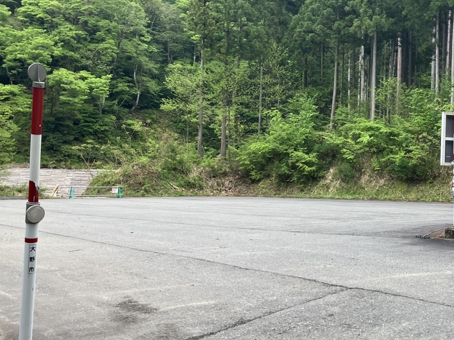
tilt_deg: +1.6
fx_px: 630
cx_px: 328
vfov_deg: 30.3
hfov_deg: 38.8
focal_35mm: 48
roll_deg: -1.8
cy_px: 159
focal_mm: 3.99
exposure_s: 1/126
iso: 25
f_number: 1.8
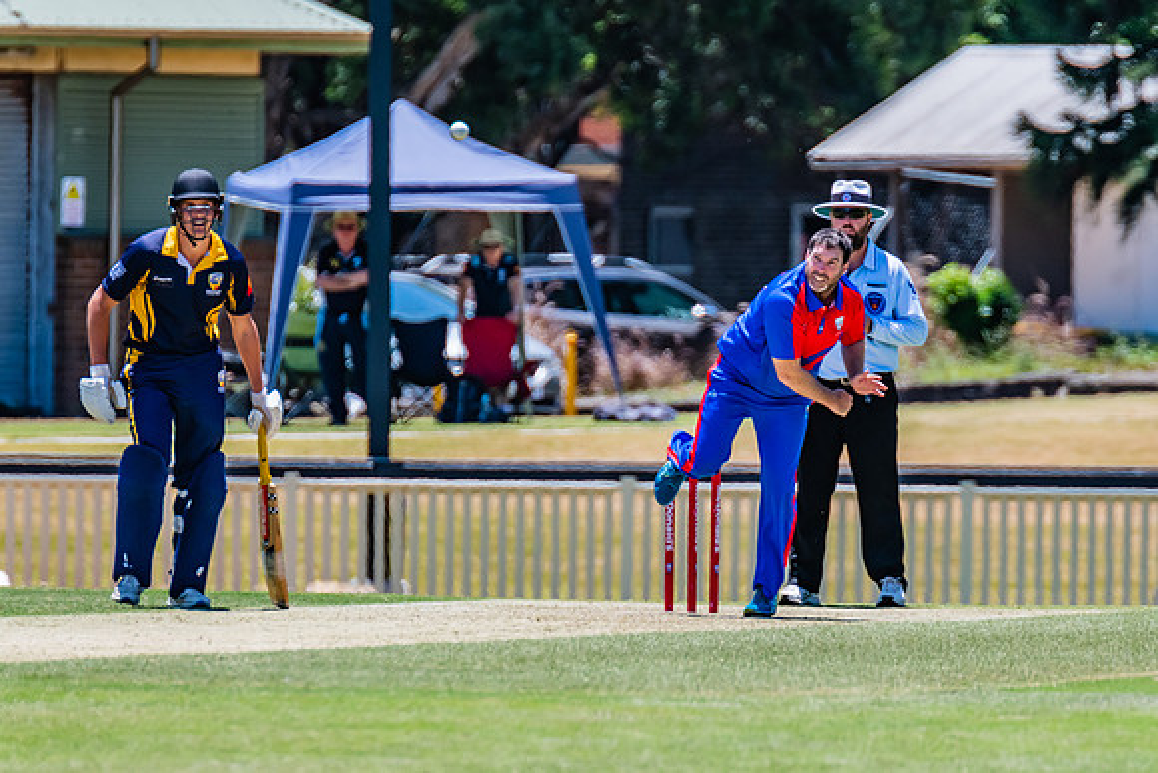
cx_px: 764
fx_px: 23928
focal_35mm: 744
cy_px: 429
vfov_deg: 1.8
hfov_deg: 2.8
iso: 640
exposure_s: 1/2000
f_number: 7.1
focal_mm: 550
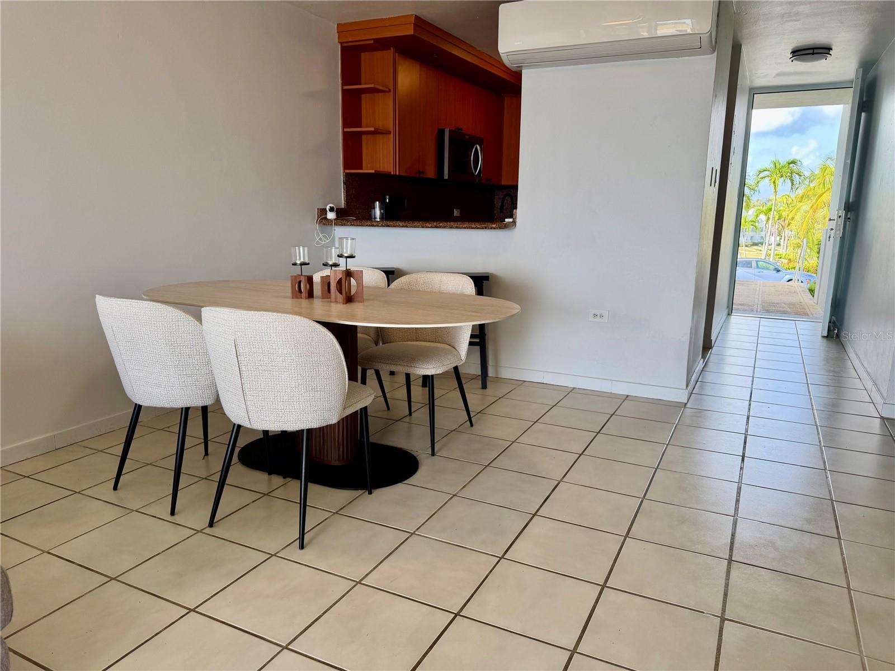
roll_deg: +0.6
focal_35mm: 24
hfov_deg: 71.6
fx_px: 621
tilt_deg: -11.6
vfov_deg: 56.8
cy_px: 336
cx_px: 448
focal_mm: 6.76
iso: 80
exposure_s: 1/223
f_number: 1.78
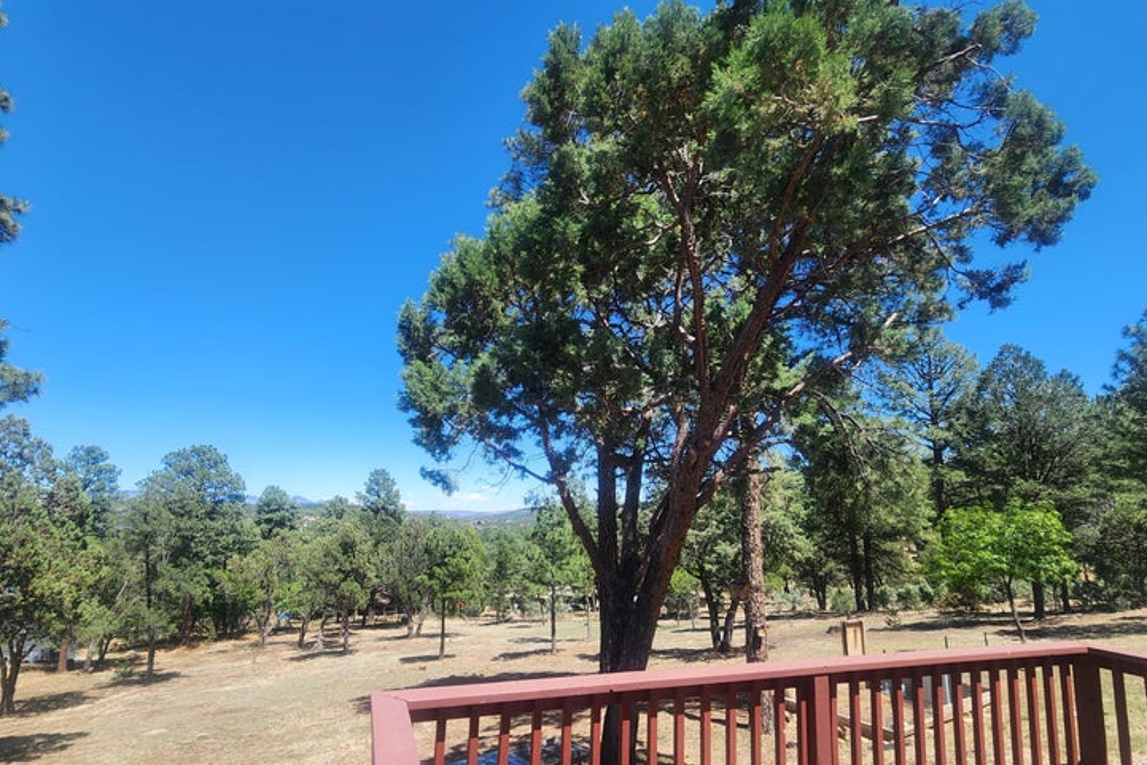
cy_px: 426
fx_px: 510
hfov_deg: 96.2
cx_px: 497
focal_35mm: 16
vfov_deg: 73.5
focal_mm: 2.2
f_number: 2.2
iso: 50
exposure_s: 1/1002
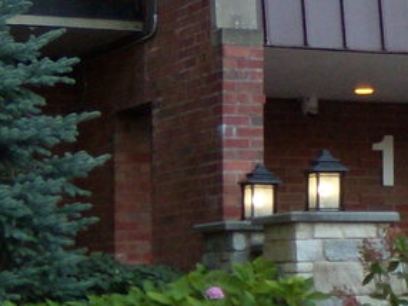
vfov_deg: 8.2
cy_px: 4
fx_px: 2135
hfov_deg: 10.0
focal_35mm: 181
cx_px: 873
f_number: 3.6
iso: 125
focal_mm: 6.4
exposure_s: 1/60
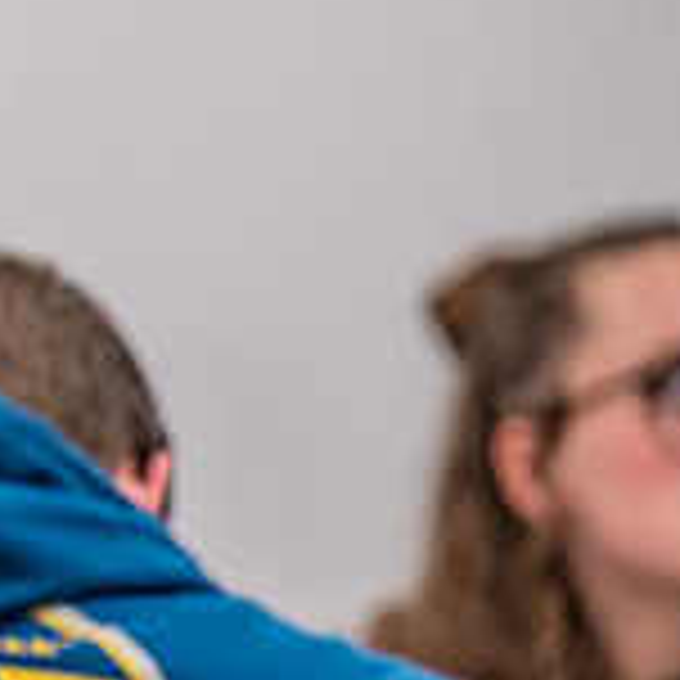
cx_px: -1021
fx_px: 12268
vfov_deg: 3.2
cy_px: 190
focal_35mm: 552
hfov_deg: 3.1
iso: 500
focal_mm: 120
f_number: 2.8
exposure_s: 1/125
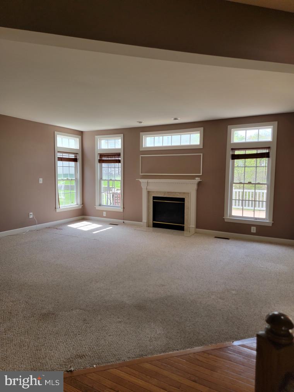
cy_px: 196
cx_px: 147
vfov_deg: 71.6
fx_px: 272
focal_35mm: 24
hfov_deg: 56.8
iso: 64
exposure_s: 1/120
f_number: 1.8
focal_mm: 6.7
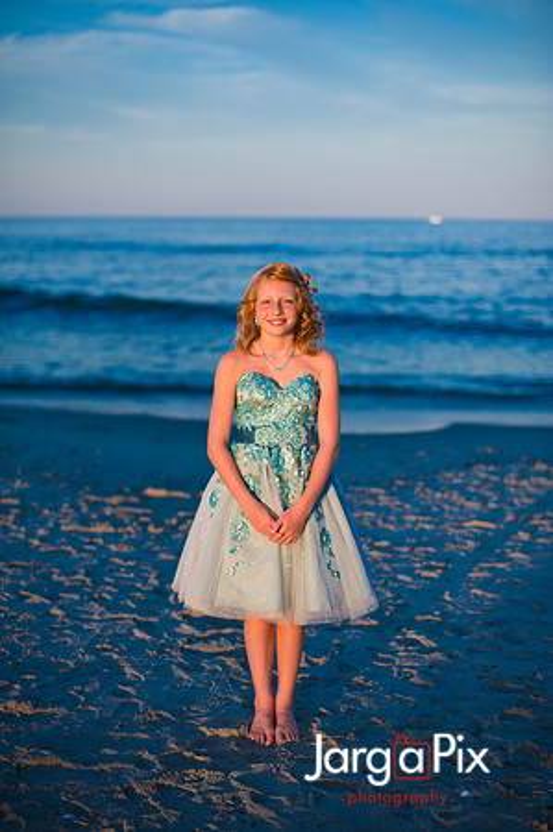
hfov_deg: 26.9
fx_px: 1155
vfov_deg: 39.6
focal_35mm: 50
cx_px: 276
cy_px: 416
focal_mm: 50
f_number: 2
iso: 160
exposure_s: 1/1600
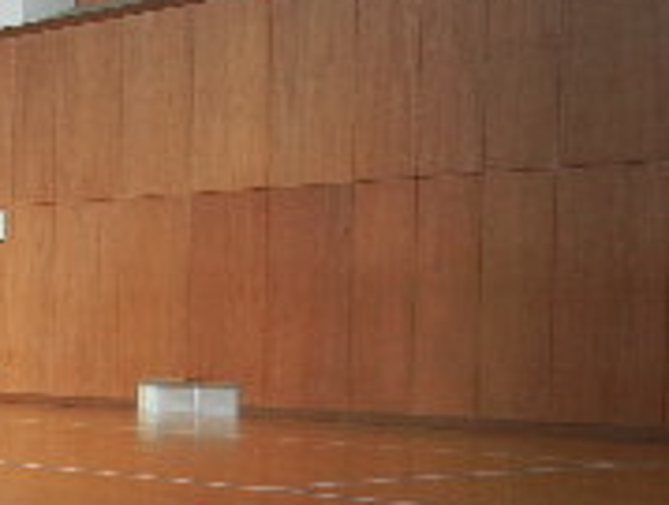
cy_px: 483
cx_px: -284
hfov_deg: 16.9
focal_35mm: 107
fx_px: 2072
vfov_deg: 13.7
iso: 160
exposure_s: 1/69.8
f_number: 3.5
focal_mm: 5.4
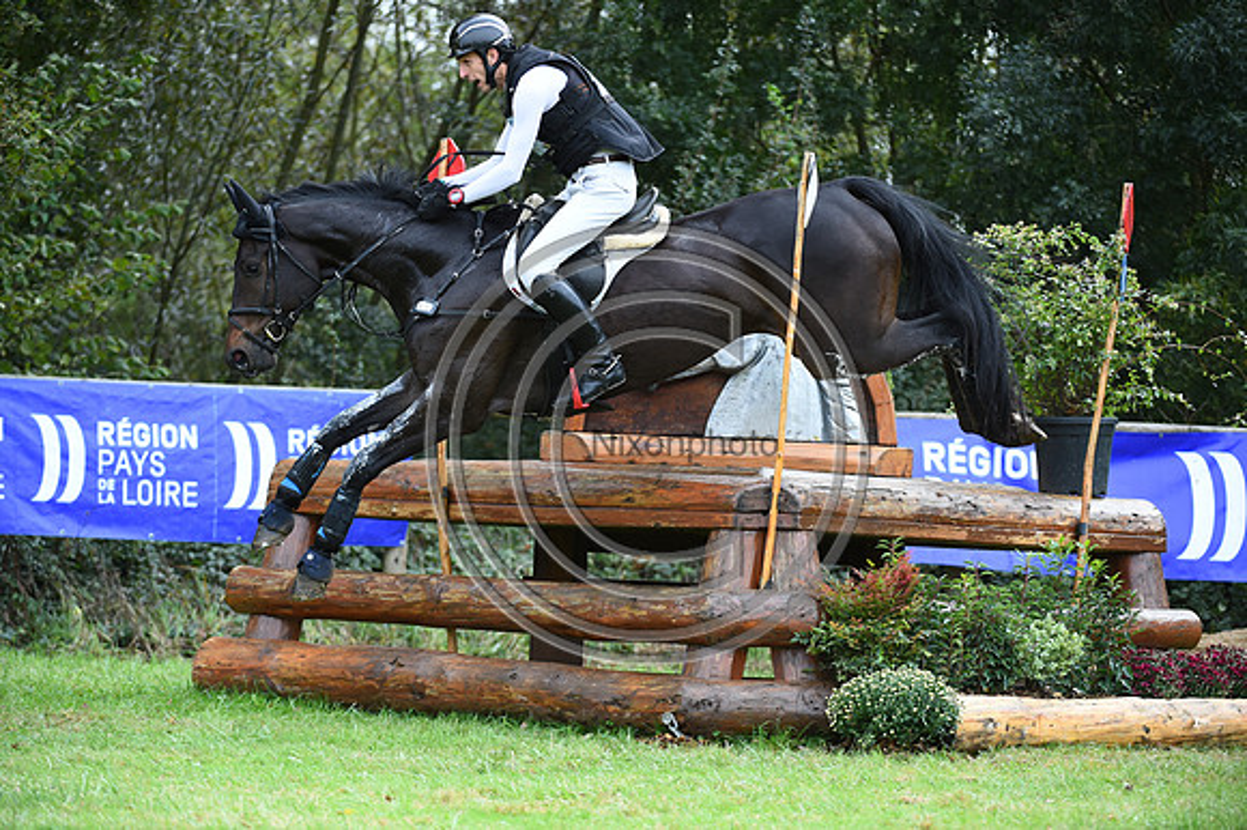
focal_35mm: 200
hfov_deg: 10.3
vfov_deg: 6.9
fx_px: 6924
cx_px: 624
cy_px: 415
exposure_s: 1/1250
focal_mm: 200
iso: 1100
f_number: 4.5
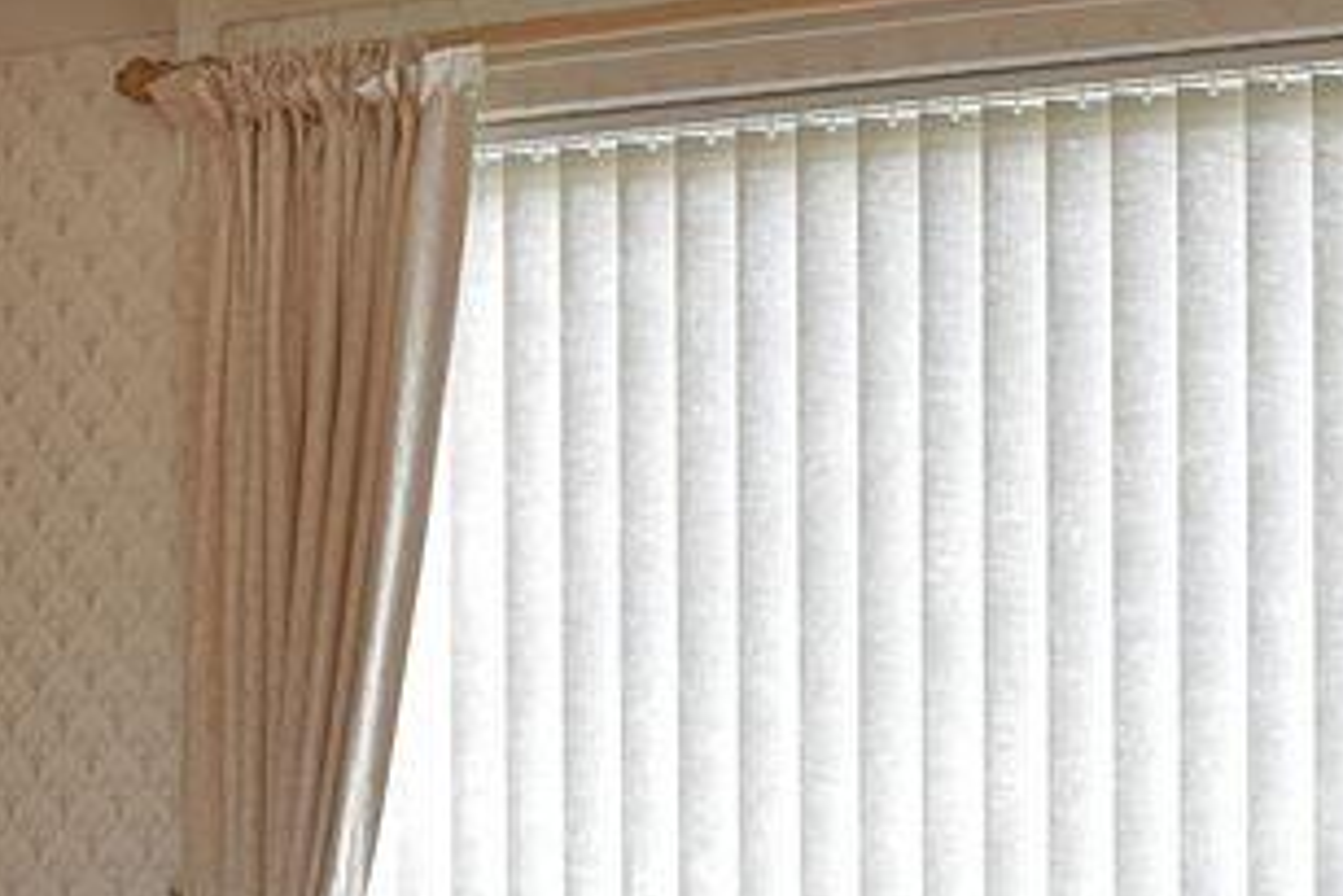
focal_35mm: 90
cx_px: 945
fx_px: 3359
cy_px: 1029
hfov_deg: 22.5
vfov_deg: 14.8
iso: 100
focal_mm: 18
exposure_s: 1/6
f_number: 13
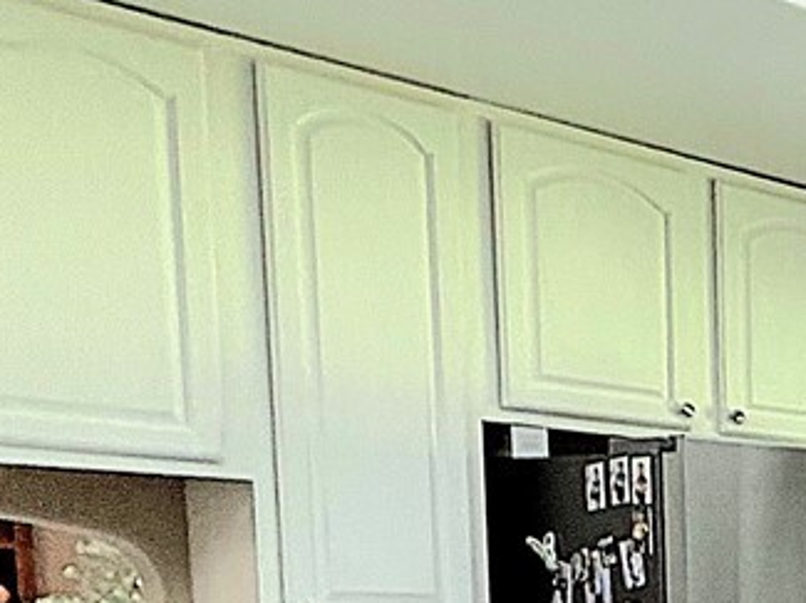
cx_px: 1570
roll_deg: -1.6
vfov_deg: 19.5
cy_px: 794
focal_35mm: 69
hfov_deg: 18.9
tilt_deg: -7.8
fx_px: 1605
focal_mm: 2.22
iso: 250
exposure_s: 1/60.2
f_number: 2.2
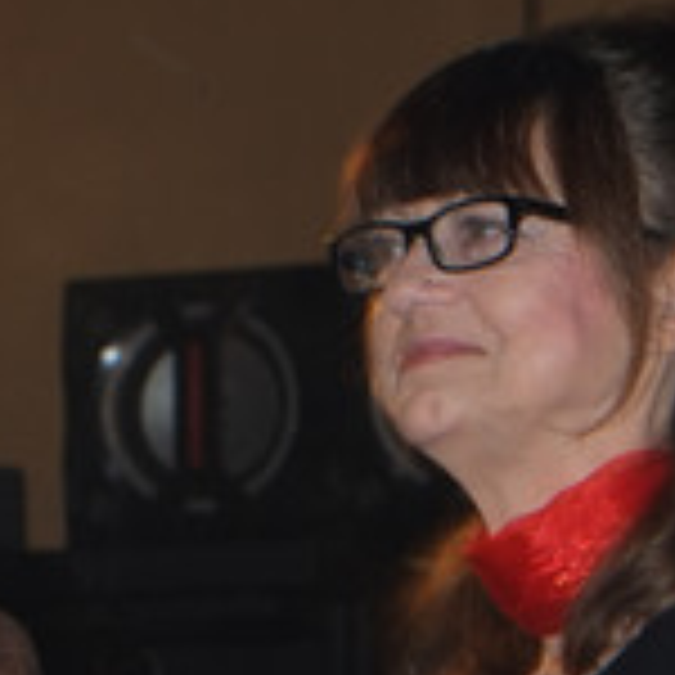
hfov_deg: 7.4
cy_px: 657
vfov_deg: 7.4
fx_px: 5184
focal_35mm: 235
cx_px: 223
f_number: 5
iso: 800
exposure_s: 1/15
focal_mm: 55
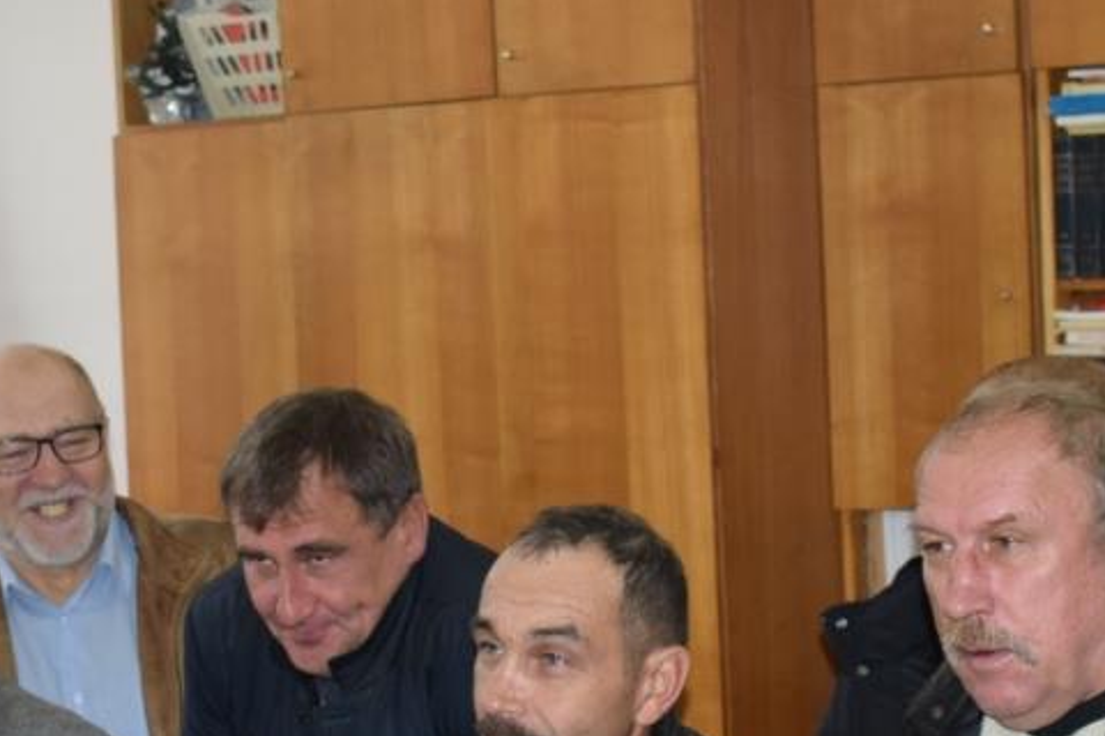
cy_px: 482
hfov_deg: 21.2
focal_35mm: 96
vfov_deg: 14.2
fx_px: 2946
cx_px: 424
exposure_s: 1/80
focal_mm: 30
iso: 800
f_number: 4.2
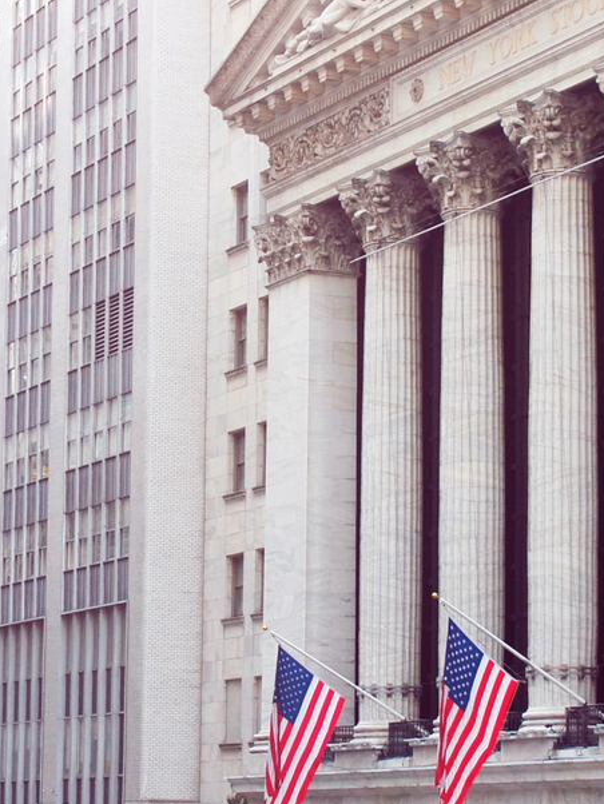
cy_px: 363
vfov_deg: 18.4
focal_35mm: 107
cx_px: 283
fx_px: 2480
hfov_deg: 13.9
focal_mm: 21
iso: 800
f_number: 4
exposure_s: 1/250
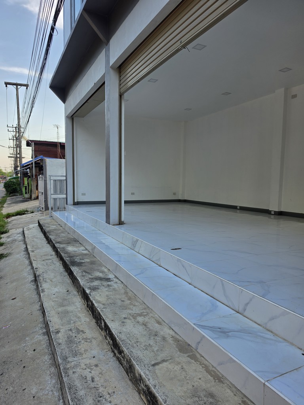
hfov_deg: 58.9
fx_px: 269
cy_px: 202
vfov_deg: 73.9
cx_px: 152
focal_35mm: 23
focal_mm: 6.5
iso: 20
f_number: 1.4
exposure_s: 1/359
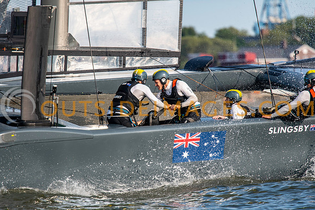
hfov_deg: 3.3
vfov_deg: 2.2
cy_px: 105
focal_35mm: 630
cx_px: 158
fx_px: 5514
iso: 500
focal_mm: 420
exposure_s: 1/1600
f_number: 5.6
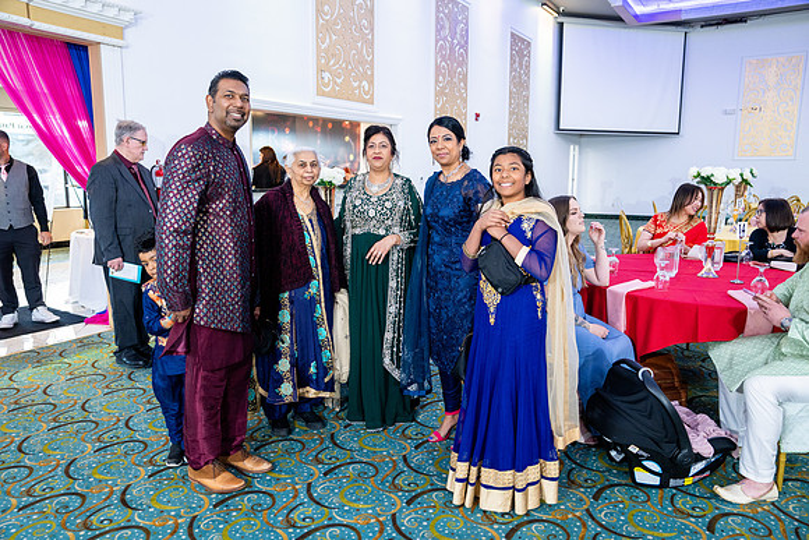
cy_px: 270
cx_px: 404
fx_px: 562
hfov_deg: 71.5
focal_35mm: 25
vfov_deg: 51.3
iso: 1250
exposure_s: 1/125
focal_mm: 25
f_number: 2.8
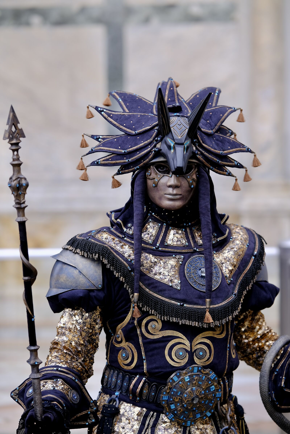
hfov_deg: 12.1
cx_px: 145
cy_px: 217
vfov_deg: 18.1
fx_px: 1365
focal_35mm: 113
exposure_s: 1/900
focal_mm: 75
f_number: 2
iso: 160
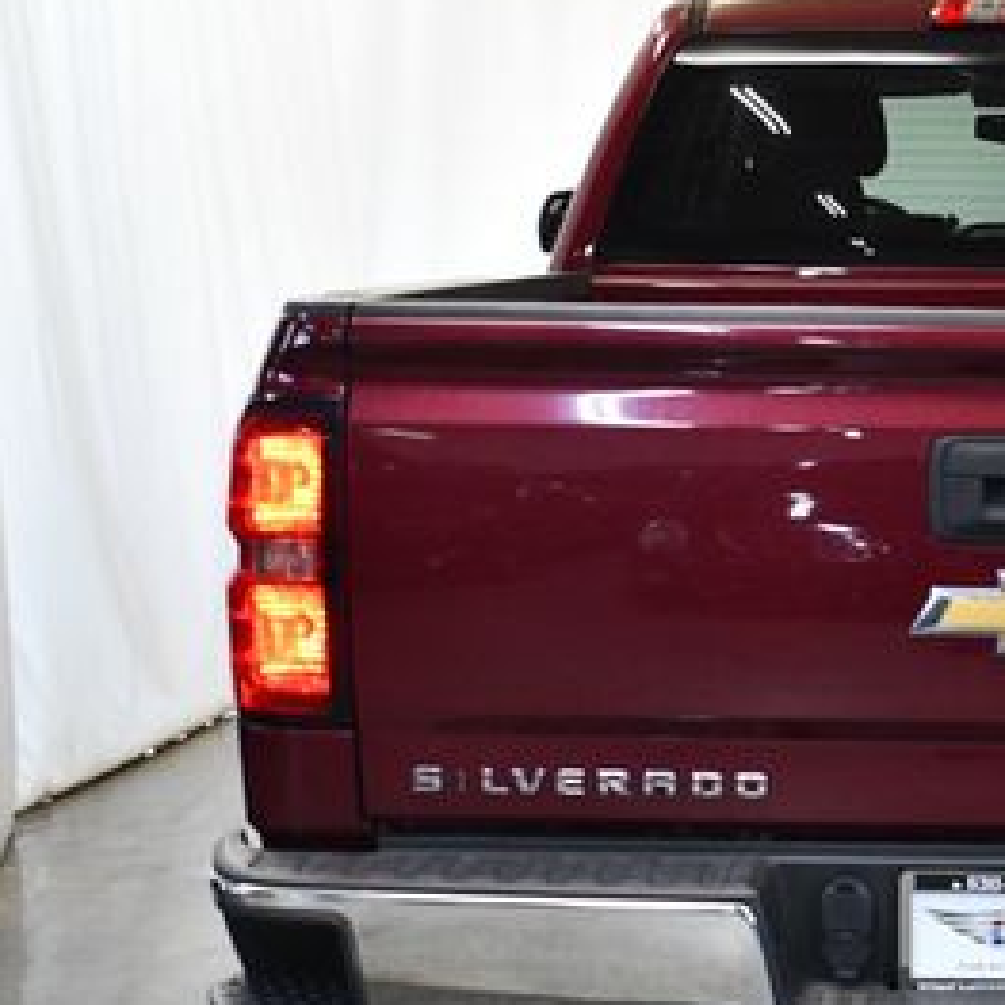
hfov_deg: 18.9
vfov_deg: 19.5
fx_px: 2923
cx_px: 1036
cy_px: 642
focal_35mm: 89
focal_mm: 29
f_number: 4.2
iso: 1800
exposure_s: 1/125
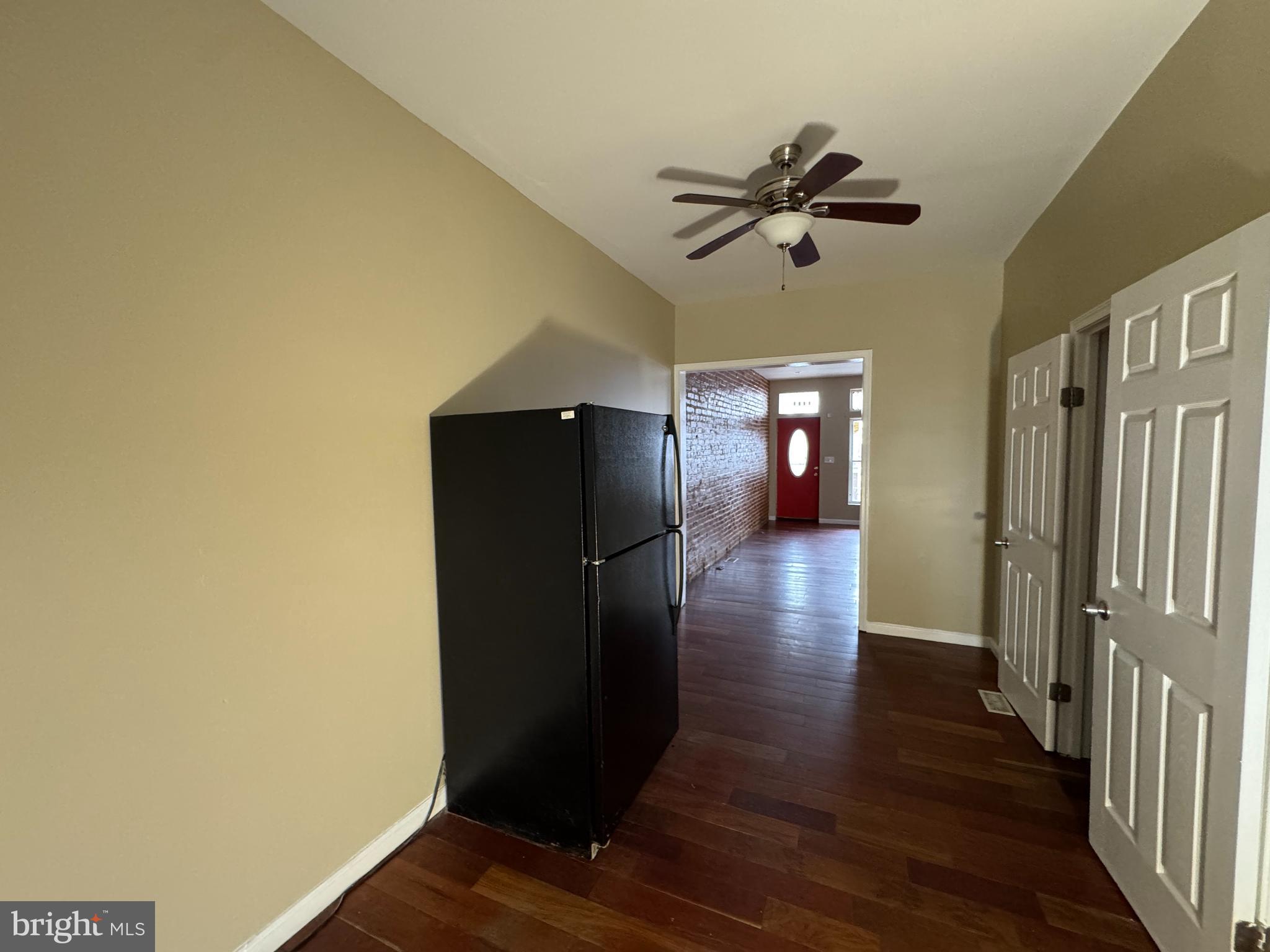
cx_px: 635
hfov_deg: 102.1
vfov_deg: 85.7
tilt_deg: -2.6
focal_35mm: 14
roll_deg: -0.8
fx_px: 514
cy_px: 476
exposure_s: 1/60
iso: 500
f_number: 2.2
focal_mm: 2.22
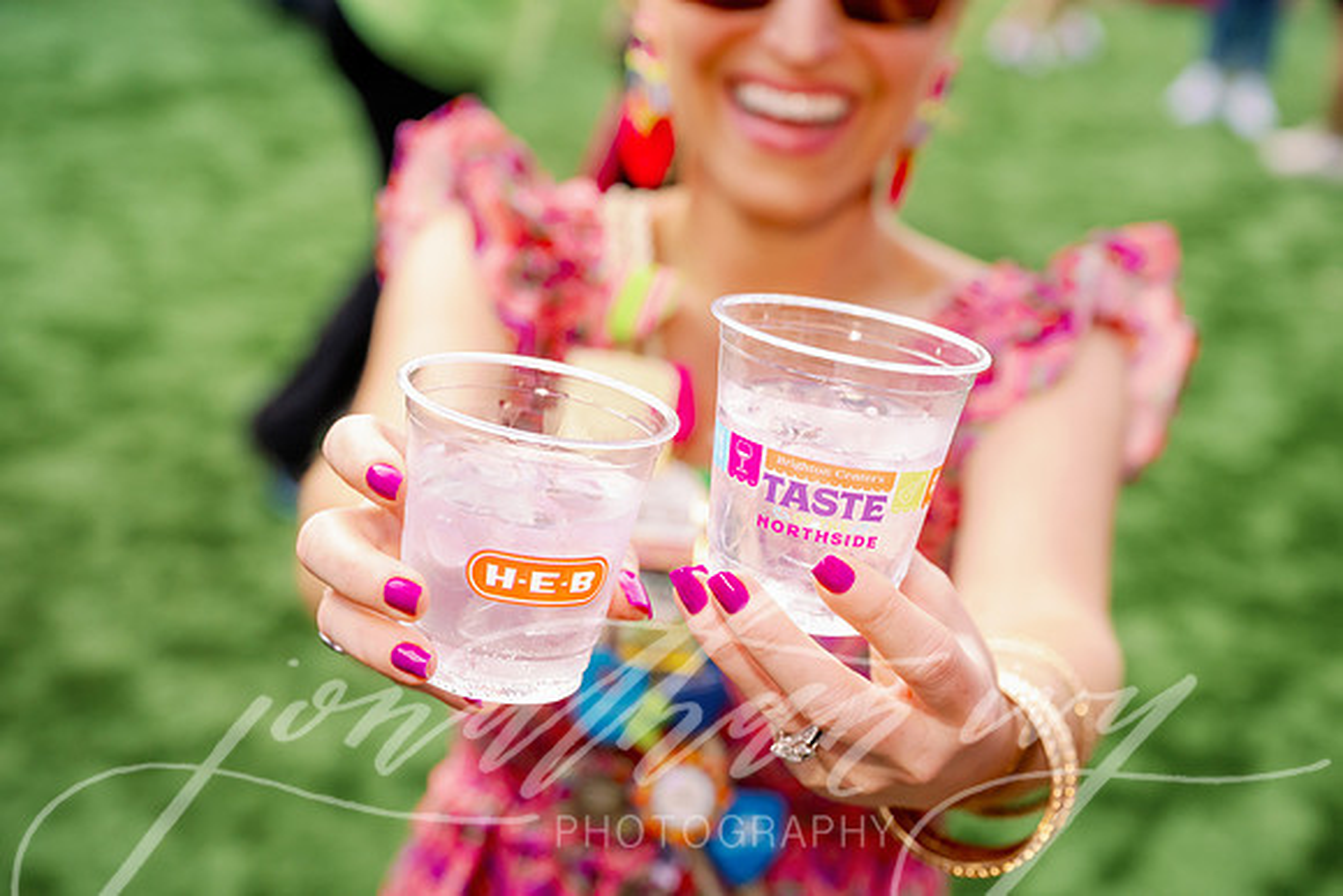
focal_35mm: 64
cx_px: 672
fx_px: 2388
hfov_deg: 31.4
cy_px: 448
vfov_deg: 21.3
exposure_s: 1/500
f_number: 5
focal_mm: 64
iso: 1600
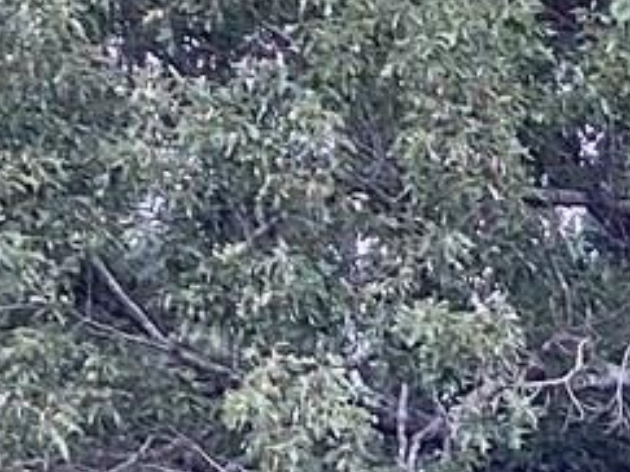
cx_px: 1496
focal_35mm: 208
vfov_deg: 7.0
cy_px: 749
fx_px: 3784
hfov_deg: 8.7
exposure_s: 1/122
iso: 25
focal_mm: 3.3
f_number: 2.4
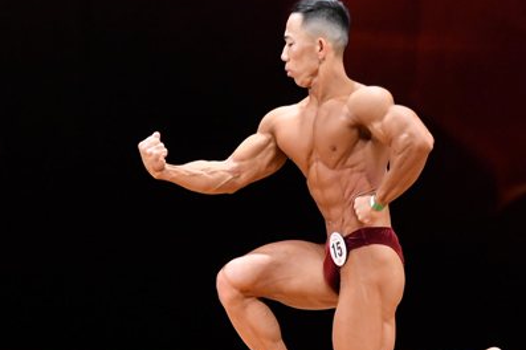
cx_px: 301
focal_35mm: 469
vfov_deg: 2.9
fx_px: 6847
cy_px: 182
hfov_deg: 4.4
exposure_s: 1/400
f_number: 5.6
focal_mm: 160
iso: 4000
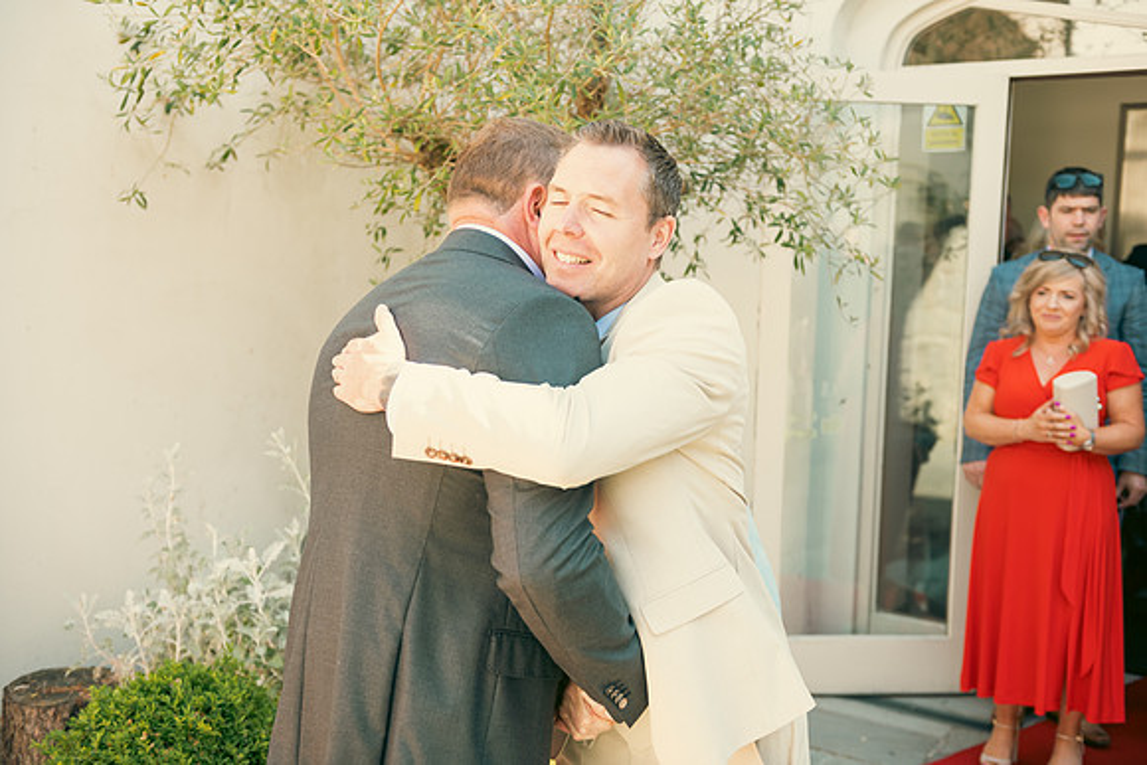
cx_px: 574
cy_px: 382
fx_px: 1275
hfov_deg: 48.4
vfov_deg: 33.4
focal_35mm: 40
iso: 160
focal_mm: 40
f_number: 3.5
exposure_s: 1/250
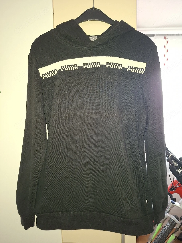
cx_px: 91
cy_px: 122
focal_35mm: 23
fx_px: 161
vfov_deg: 73.9
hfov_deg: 58.9
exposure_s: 1/25
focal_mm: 5.54
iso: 50
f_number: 1.8
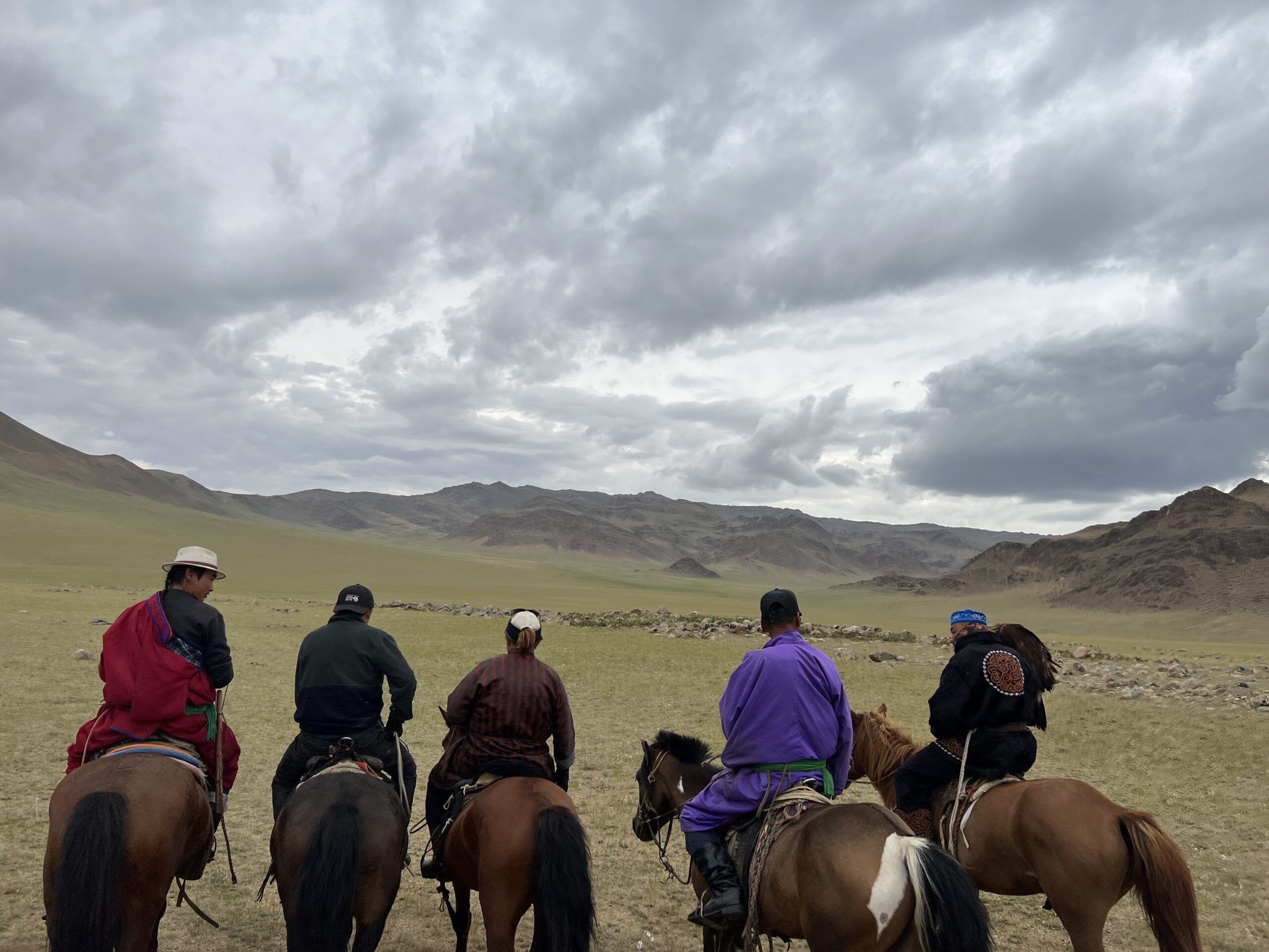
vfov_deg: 53.1
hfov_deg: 67.3
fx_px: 953
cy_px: 476
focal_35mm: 26
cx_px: 634
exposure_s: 1/3831
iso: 50
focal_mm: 5.7
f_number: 1.5
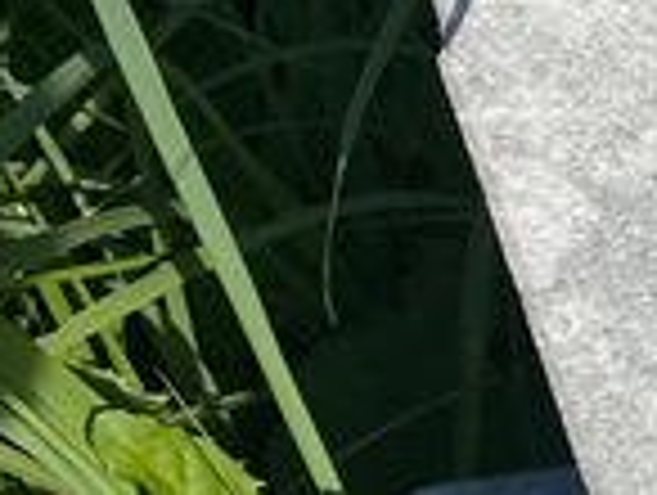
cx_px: 1755
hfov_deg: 10.9
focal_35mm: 142
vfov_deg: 10.5
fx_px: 2700
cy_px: 194
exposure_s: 1/4115
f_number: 1.8
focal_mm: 4.25
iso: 32
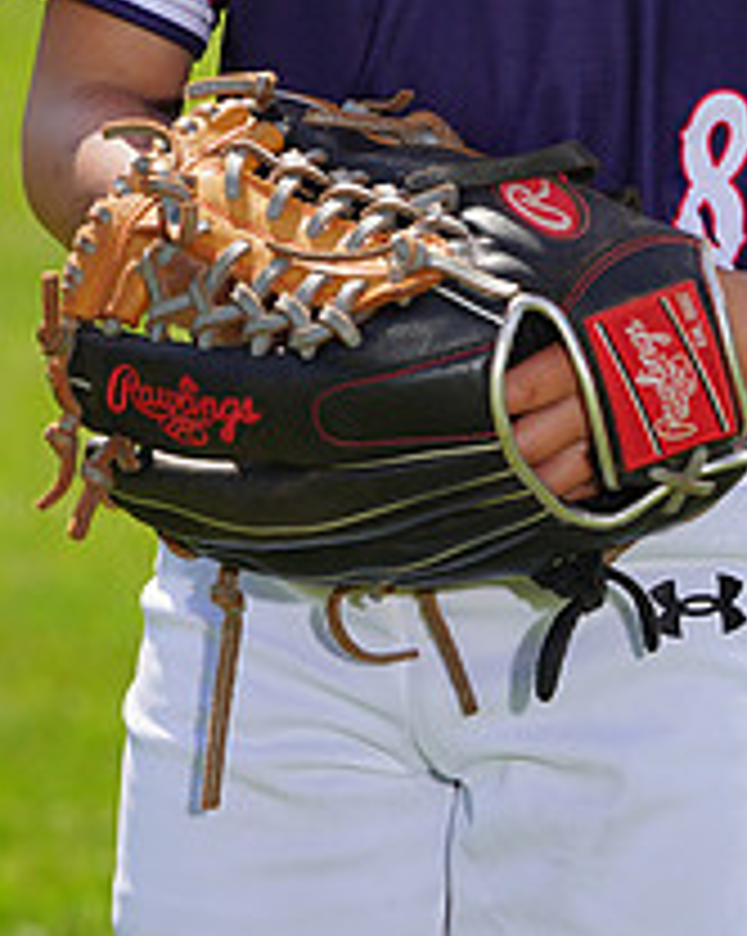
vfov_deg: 3.7
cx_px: 475
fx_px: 14336
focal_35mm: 518
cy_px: -297
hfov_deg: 3.0
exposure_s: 1/250
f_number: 8
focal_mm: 198
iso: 100
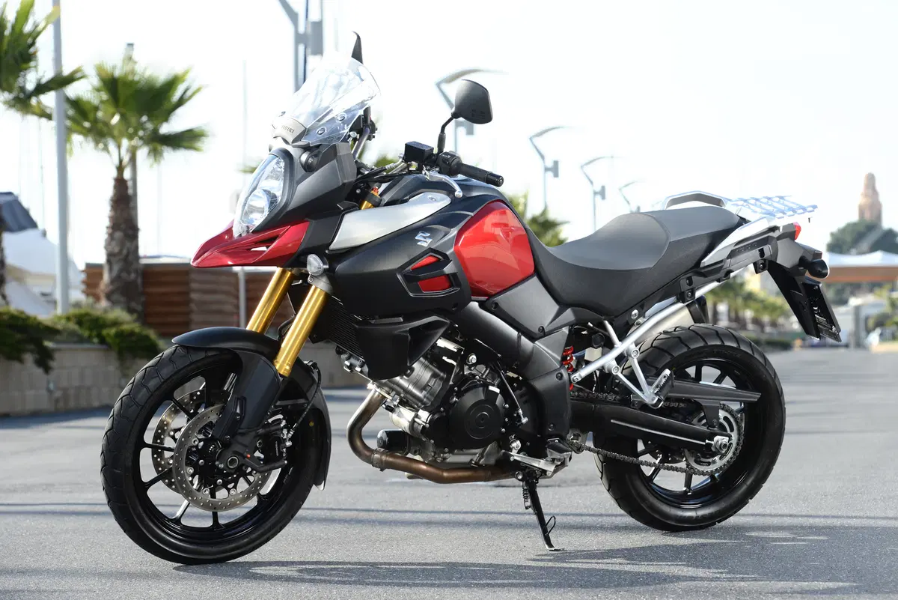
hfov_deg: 15.2
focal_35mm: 135
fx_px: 3369
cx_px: 449
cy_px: 300
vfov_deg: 10.2
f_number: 8
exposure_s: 1/250
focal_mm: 135
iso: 200
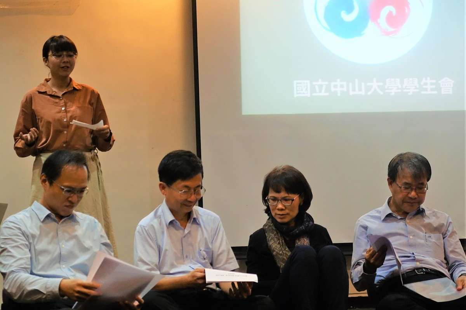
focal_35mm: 70
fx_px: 906
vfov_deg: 19.5
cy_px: 155
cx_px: 233
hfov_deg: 28.8
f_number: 2.8
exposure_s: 1/80
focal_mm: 25.7
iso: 800
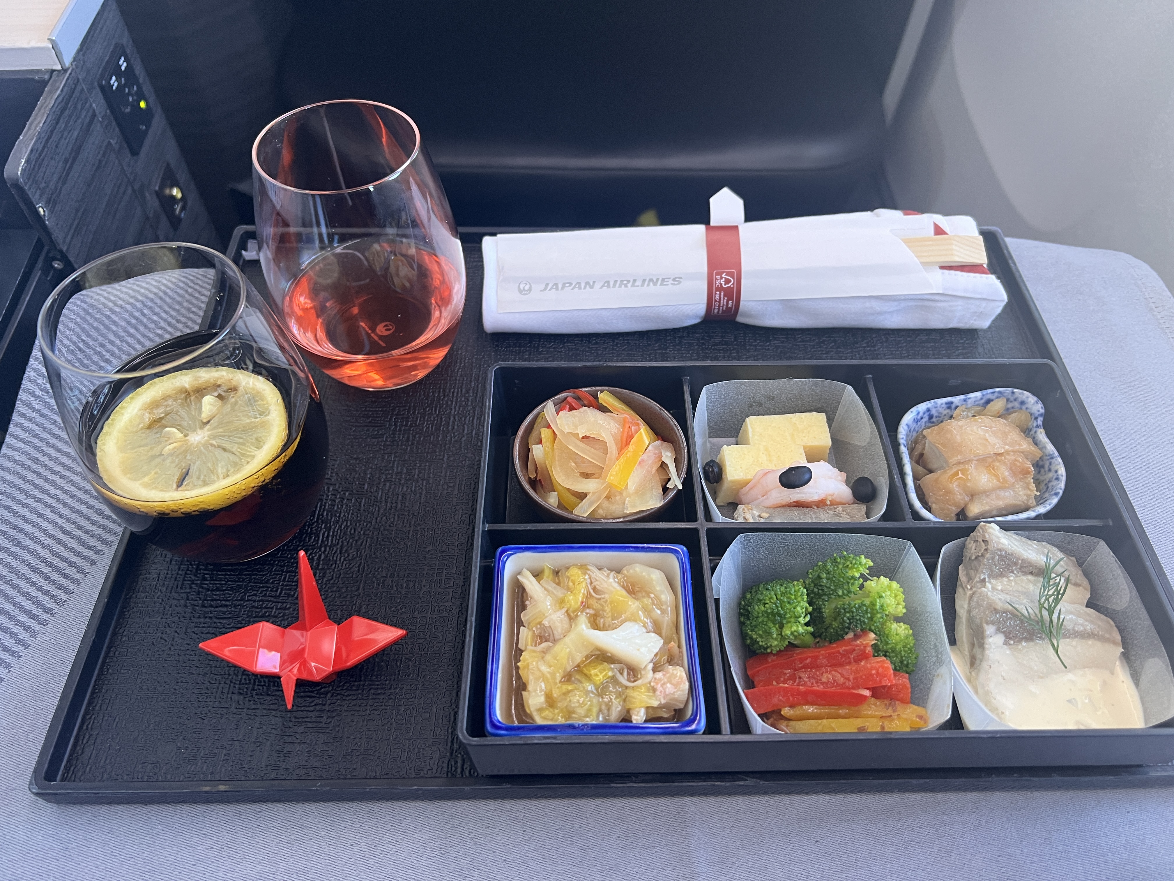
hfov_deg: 67.3
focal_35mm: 26
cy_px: 440
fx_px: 882
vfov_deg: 53.1
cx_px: 587
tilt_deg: -51.6
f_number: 1.5
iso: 125
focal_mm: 5.7
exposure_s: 1/54
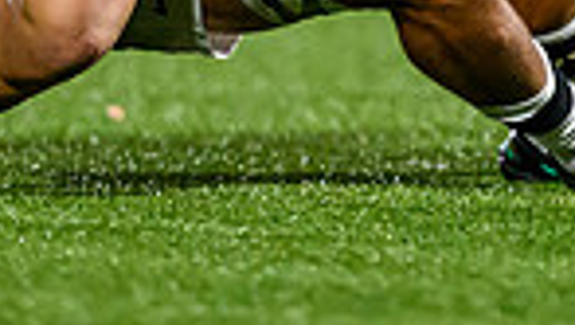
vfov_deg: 0.5
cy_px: -452
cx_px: 608
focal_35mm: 2323
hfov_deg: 0.9
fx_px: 35450
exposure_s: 1/1600
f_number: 3.2
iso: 6400
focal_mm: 400
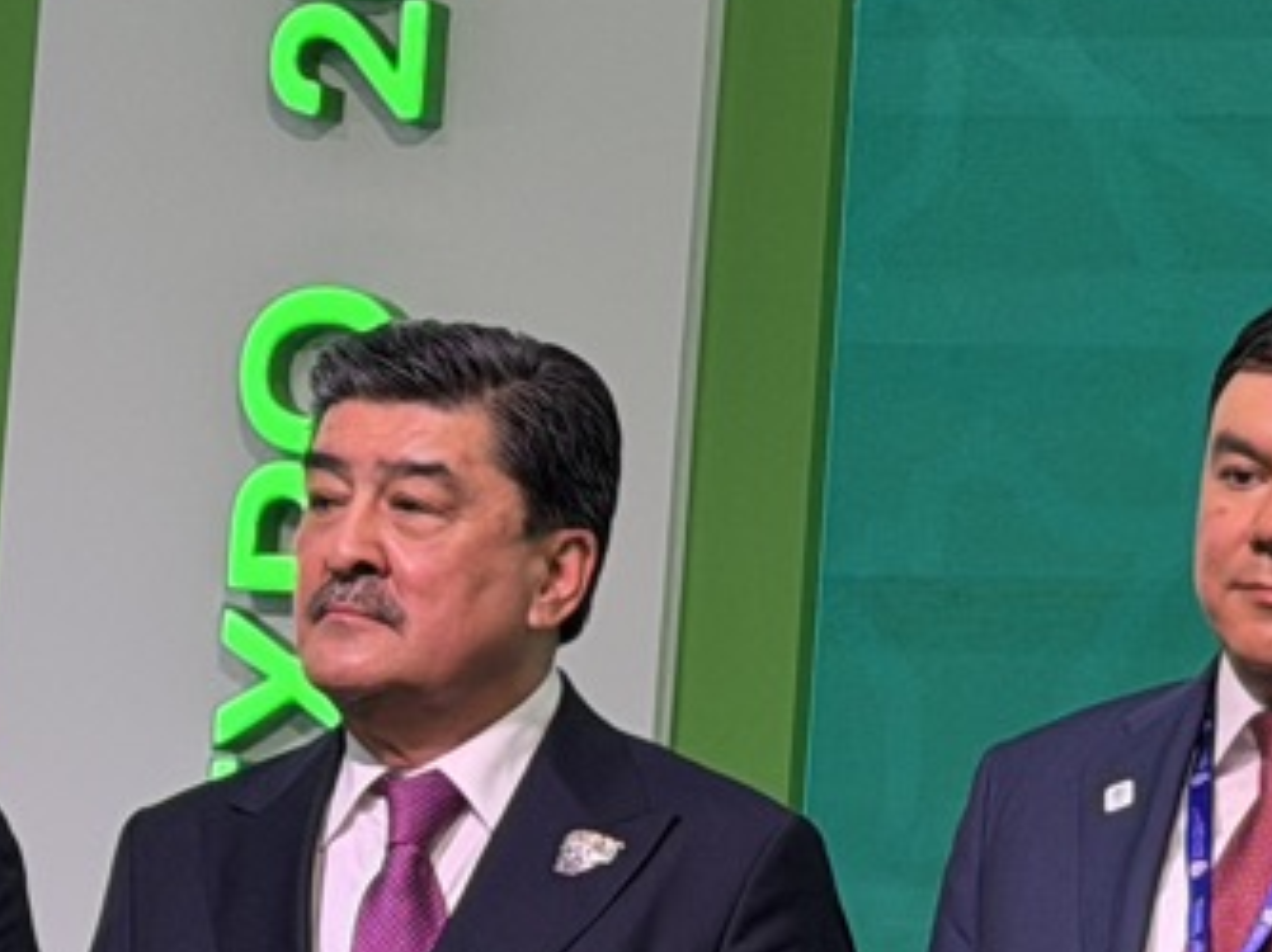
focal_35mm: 230
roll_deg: -2.1
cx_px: 1912
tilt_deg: +4.5
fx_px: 8446
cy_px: 522
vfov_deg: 6.5
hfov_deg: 8.4
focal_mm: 6.76
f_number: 1.78
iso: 50
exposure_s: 1/129
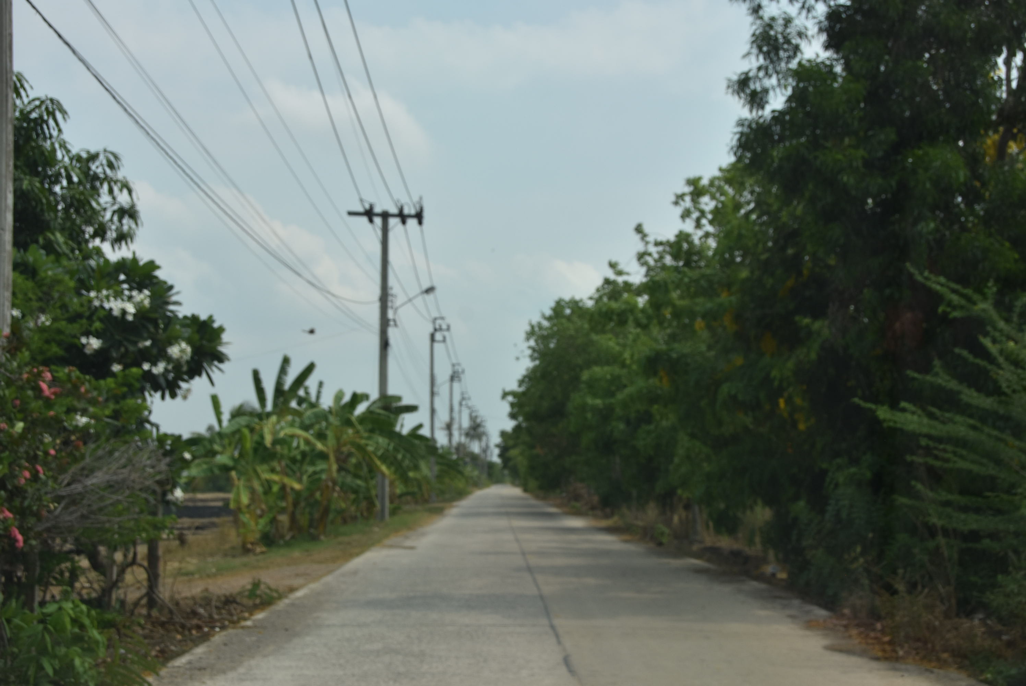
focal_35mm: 48
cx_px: 513
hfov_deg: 41.1
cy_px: 343
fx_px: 1369
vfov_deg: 28.1
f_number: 8
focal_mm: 32
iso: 220
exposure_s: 1/500
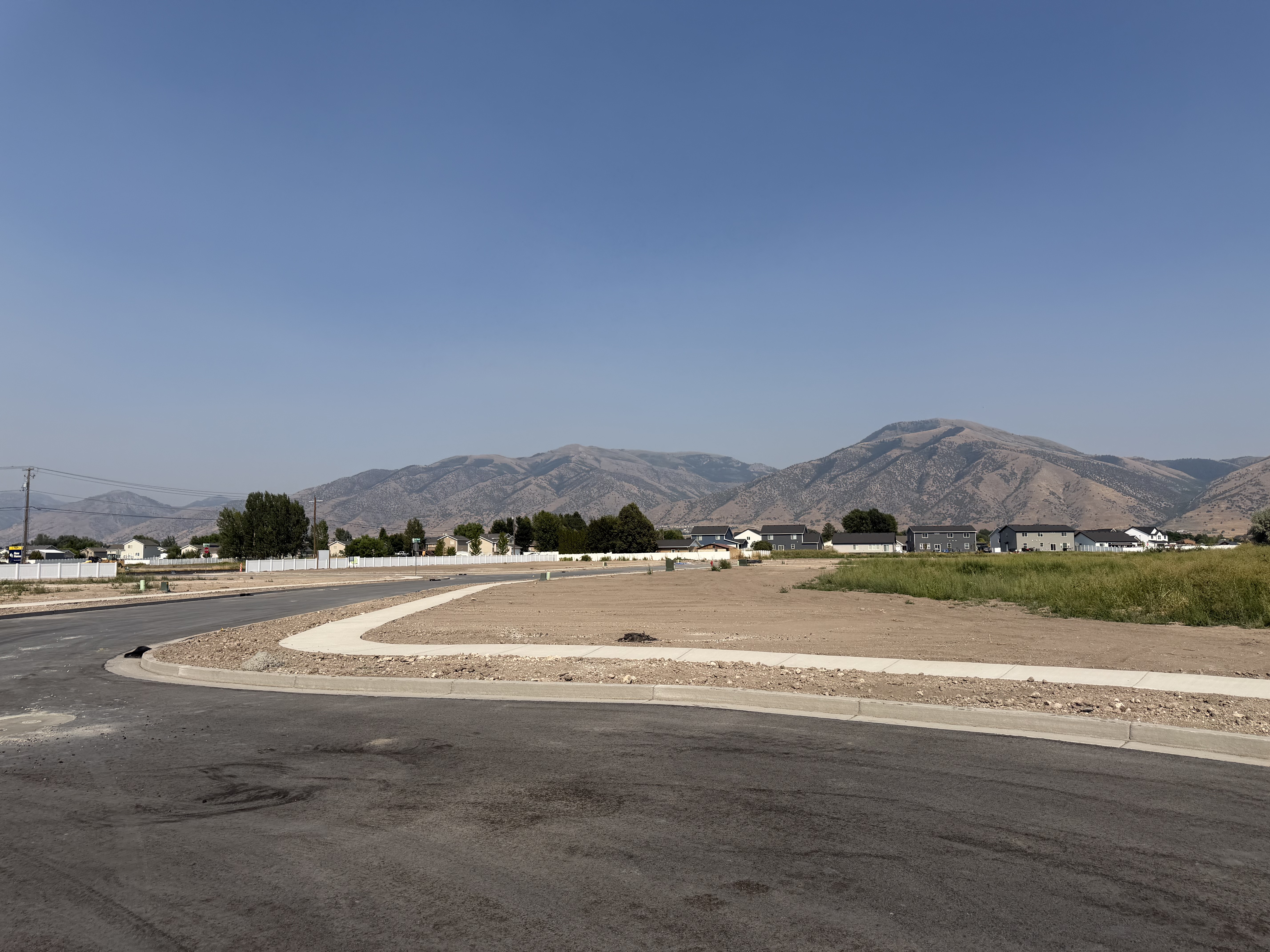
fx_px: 881
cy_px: 476
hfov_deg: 71.6
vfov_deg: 56.8
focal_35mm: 24
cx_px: 635
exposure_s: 1/7353
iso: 80
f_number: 1.78
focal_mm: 6.76
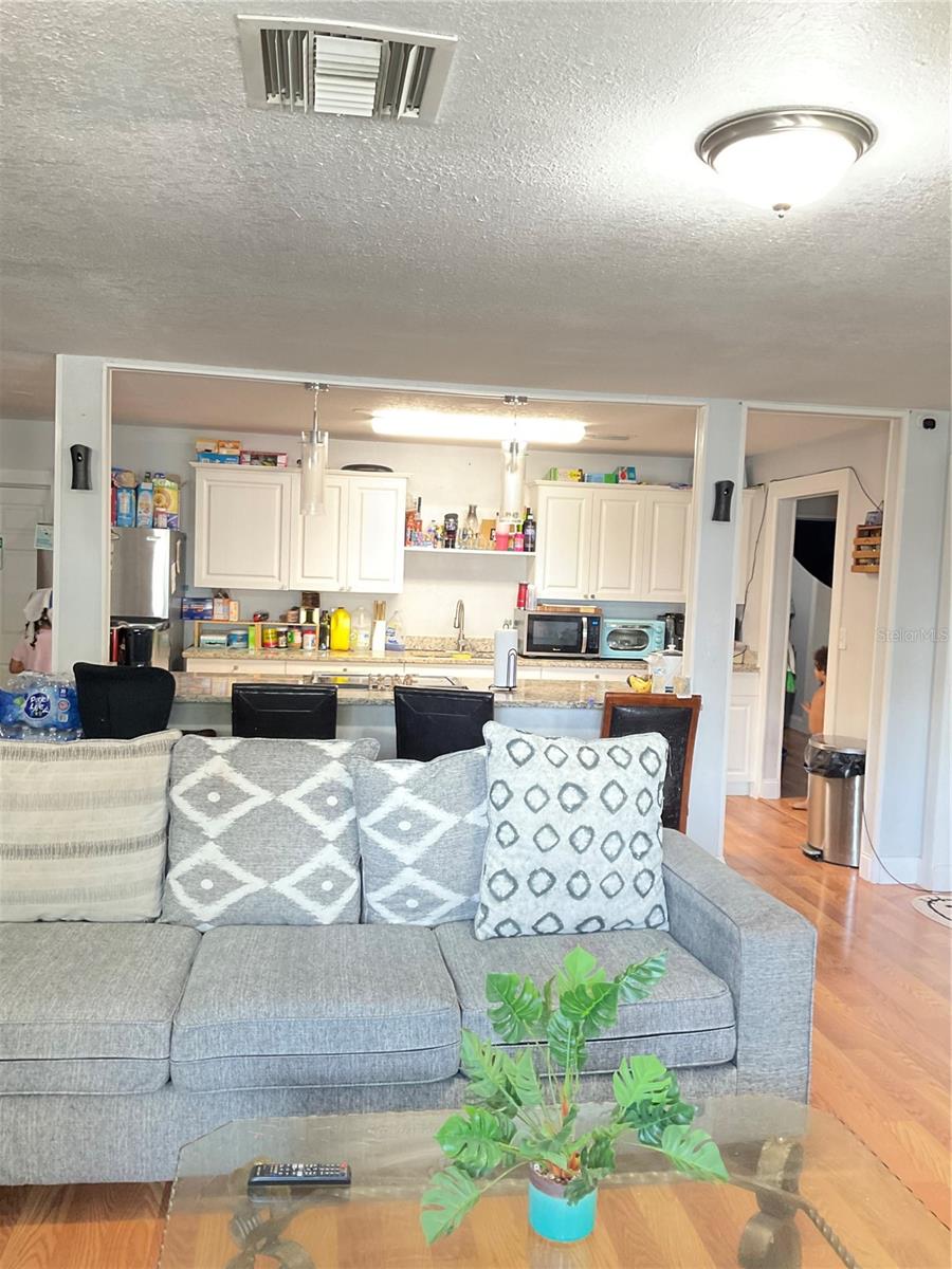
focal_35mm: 29
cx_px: 476
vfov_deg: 61.7
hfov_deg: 48.2
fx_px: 1063
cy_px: 634
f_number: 1.8
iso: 320
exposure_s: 1/30
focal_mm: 3
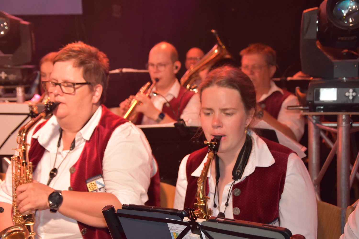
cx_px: 180
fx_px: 673
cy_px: 120
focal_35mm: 68
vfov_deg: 20.2
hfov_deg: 29.9
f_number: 4.8
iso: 1000
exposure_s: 1/60
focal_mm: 45
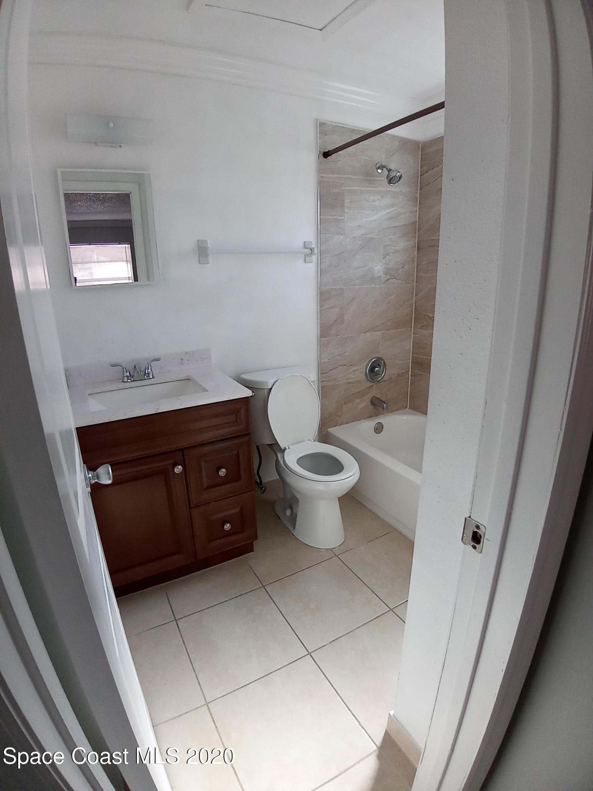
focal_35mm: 28
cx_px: 296
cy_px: 396
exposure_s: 1/60
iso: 100
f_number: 2.2
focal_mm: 1.4
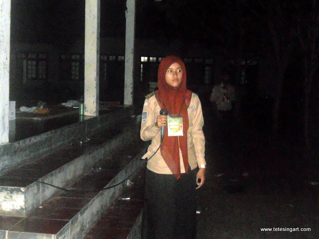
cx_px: 160
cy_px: 120
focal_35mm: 54
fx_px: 498
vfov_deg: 27.0
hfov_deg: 35.5
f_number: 4.8
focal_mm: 9.8
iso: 1600
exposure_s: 1/30
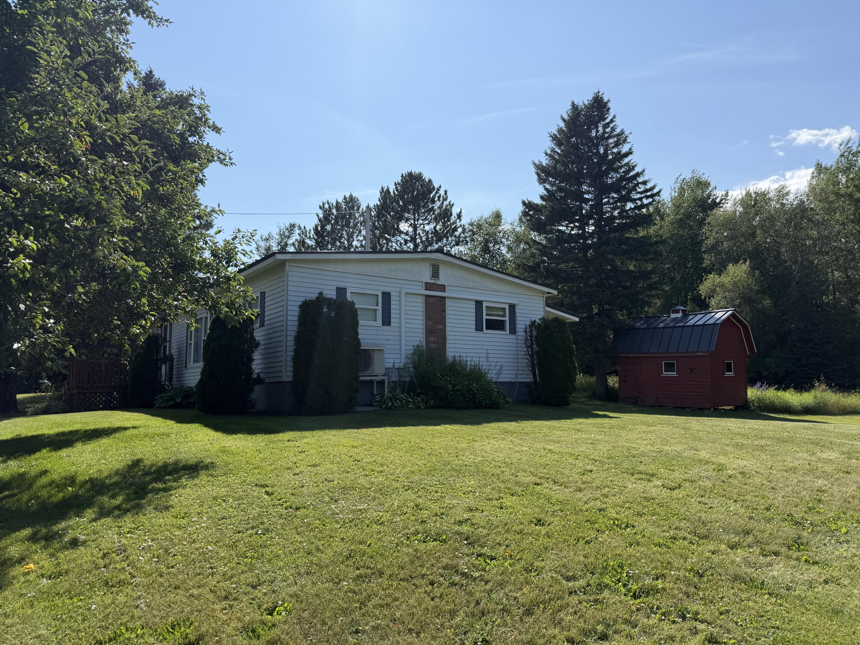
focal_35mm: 24
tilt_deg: +5.8
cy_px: 322
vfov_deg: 56.8
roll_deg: +0.3
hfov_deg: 71.6
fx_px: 596
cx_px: 430
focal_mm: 6.76
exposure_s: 1/5714
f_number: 1.78
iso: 80
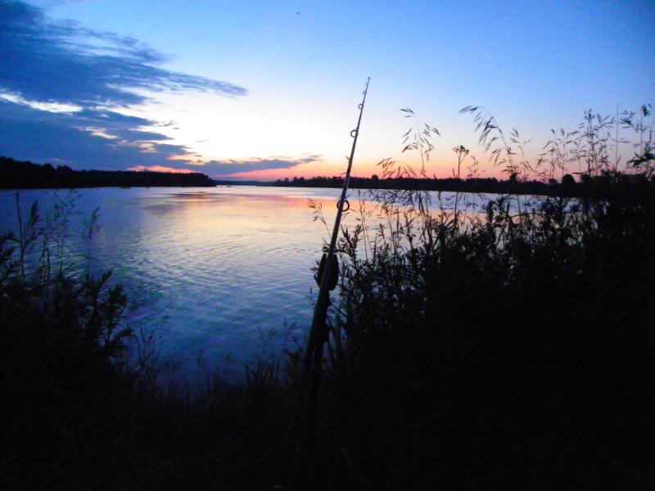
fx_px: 492
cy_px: 246
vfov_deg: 53.1
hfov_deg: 67.3
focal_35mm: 26
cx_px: 328
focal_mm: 4.6
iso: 800
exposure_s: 1/40
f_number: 2.8
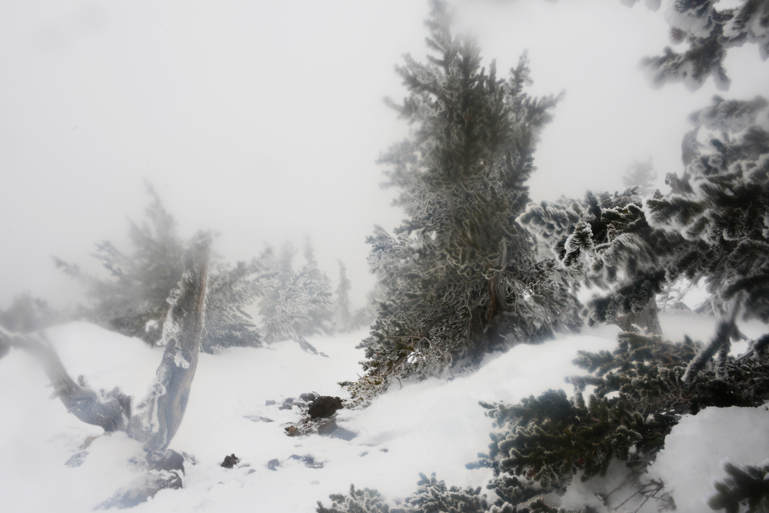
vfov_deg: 46.4
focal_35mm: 28
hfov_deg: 65.5
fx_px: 598
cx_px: 384
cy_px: 256
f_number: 13
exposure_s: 1/640
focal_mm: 28
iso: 320
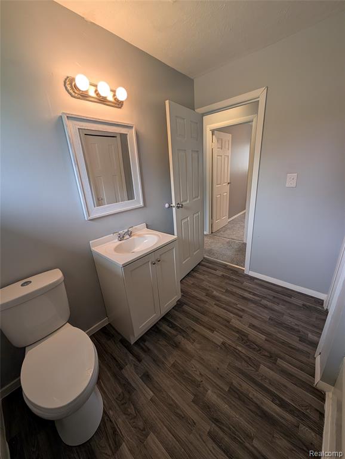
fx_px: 159
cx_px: 172
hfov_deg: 94.6
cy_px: 230
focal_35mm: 12
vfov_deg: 110.5
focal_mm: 2.02
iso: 67
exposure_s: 1/120
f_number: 1.7
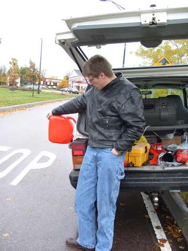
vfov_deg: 52.6
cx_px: 94
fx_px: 253
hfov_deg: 40.7
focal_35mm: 35
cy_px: 126
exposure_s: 1/90
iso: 80
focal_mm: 7.8
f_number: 3.1
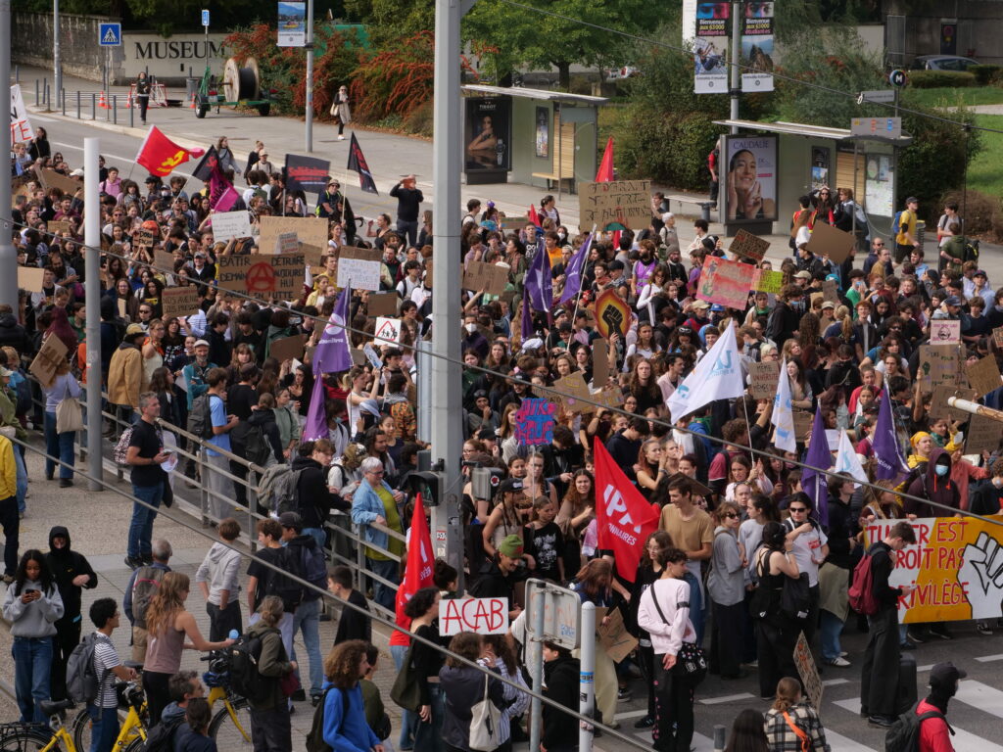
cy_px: 376
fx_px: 3071
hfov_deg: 18.5
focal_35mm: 106
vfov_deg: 14.0
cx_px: 502
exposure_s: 1/100
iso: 200
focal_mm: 53
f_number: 14
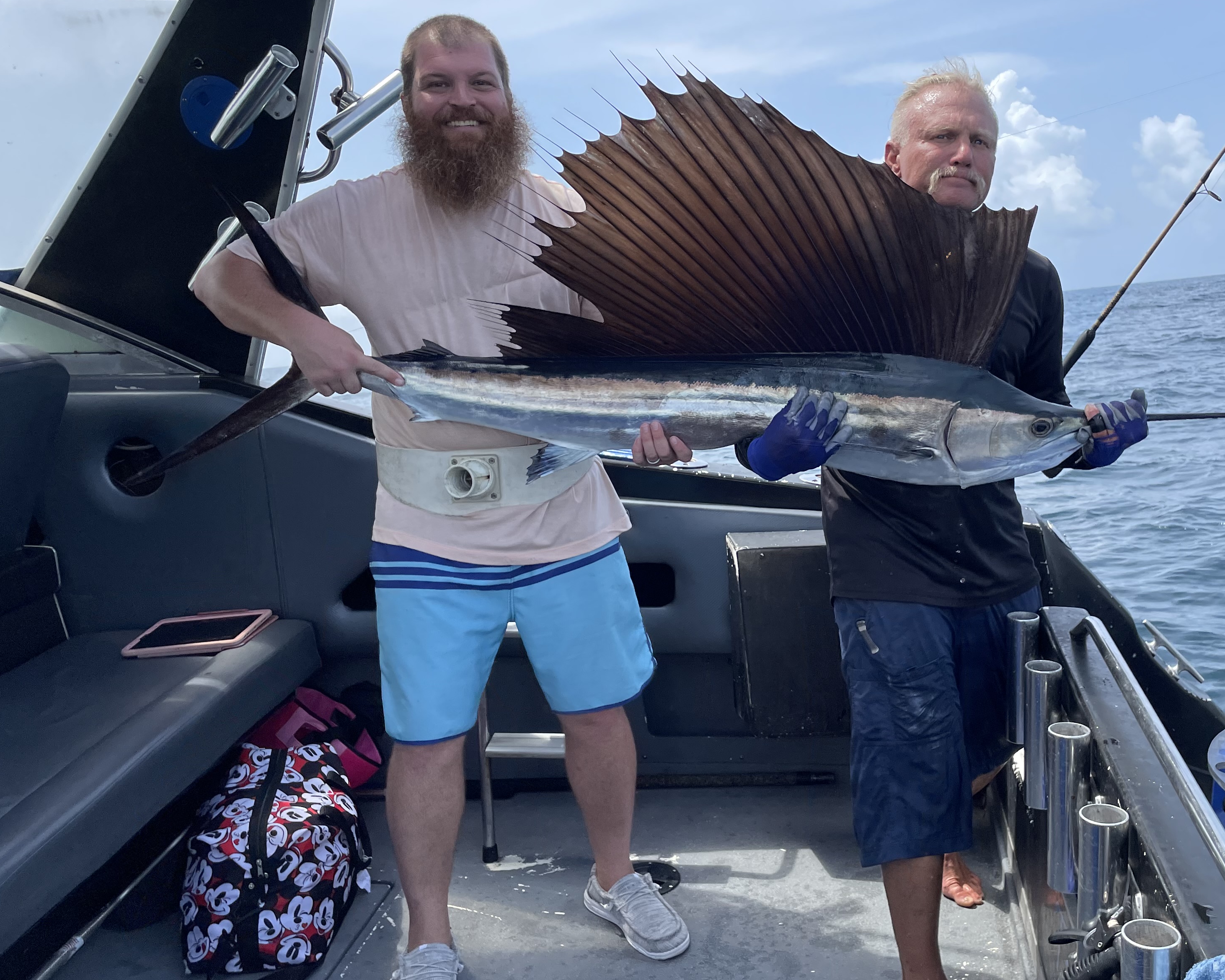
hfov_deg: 50.8
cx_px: 789
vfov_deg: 42.2
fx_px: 1269
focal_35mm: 35
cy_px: 467
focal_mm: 4.2
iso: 32
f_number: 1.6
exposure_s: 1/1916
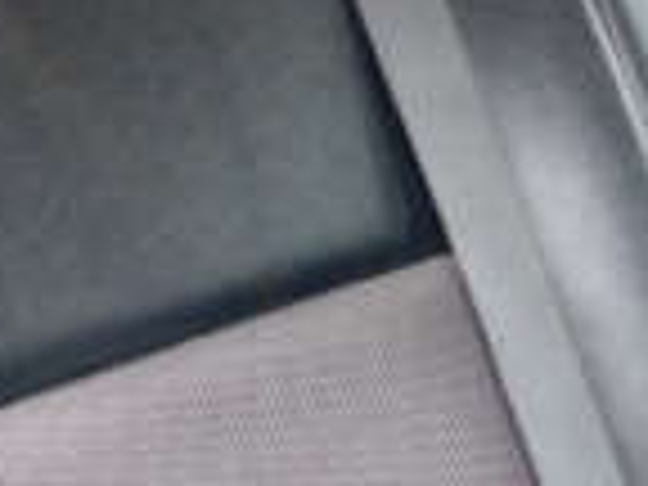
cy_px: 162
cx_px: 1120
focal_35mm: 102
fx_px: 1909
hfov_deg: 16.5
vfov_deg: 14.5
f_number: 3
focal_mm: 4
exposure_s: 1/30
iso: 200
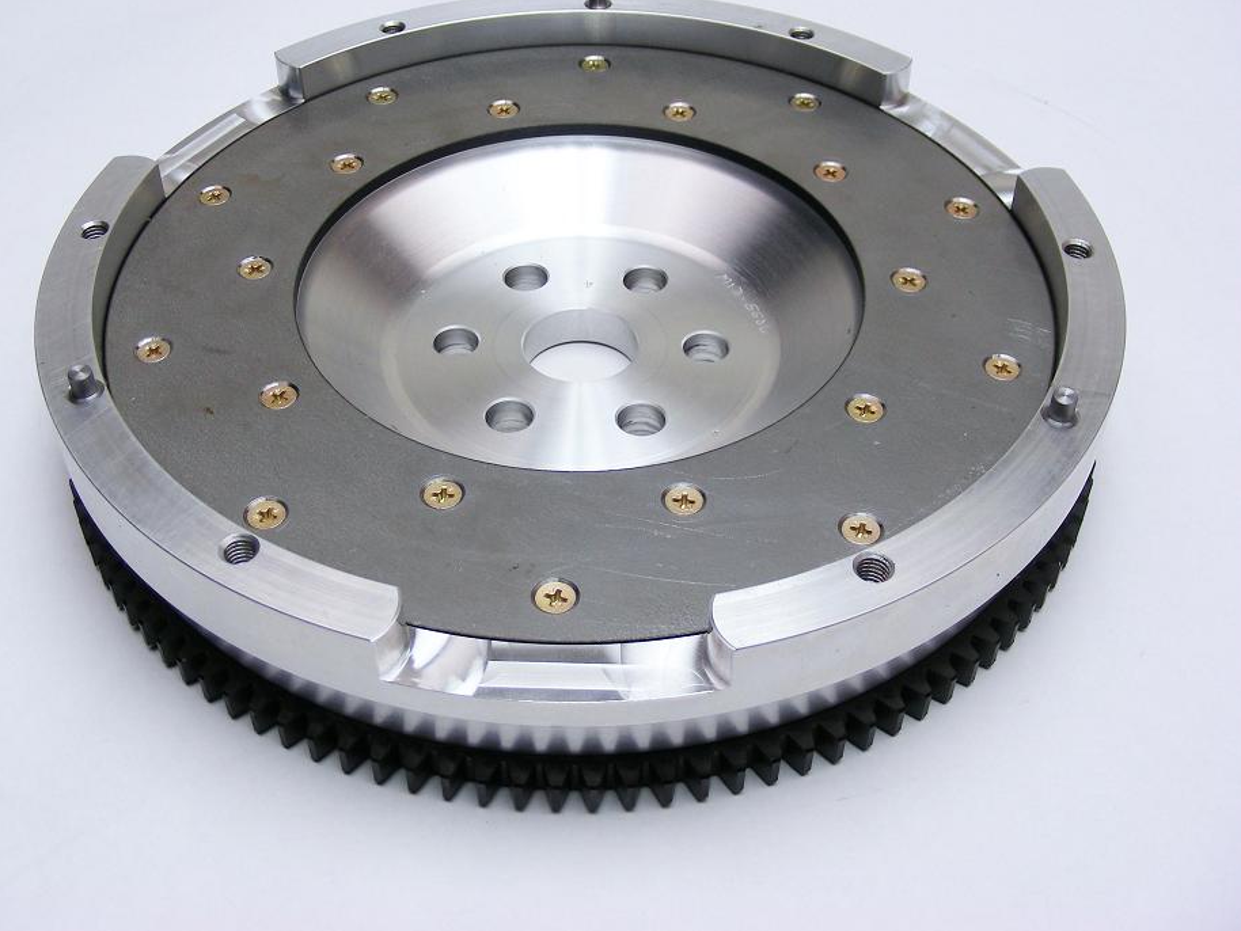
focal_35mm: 41
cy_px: 433
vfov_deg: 35.1
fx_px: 1470
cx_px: 580
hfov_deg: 45.7
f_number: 3.5
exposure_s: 1/69
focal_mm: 6.3
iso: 50
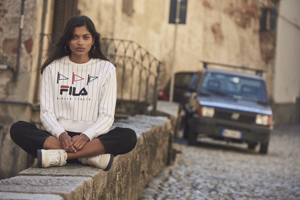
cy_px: 100
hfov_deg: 10.8
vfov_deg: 7.2
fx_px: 1584
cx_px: 150
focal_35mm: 190
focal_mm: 190
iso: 500
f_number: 5.6
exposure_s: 1/500
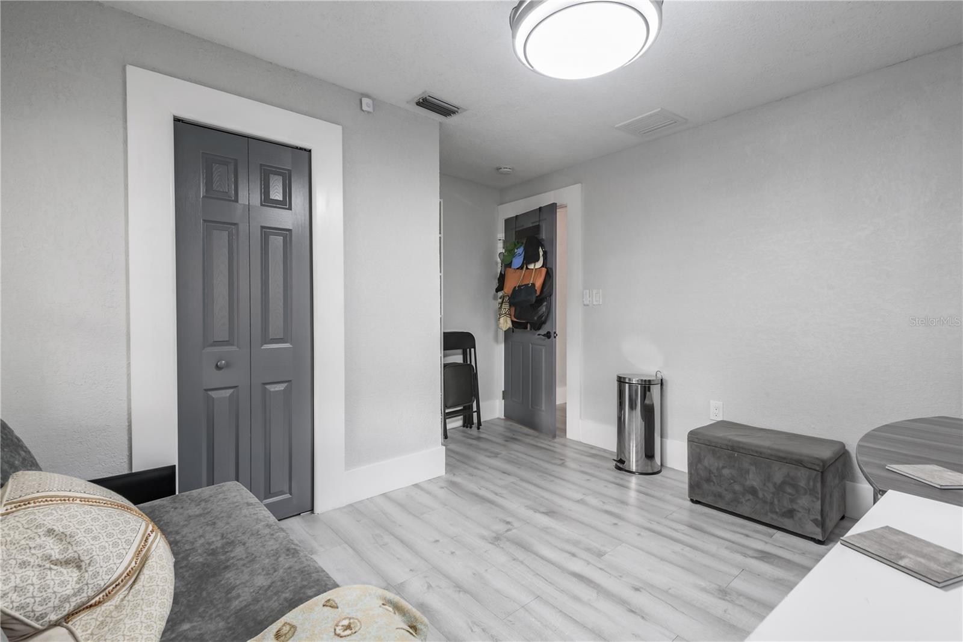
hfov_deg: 96.7
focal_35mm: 16
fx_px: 428
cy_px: 321
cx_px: 482
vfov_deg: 73.8
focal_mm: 16
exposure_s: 1/3
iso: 320
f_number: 10
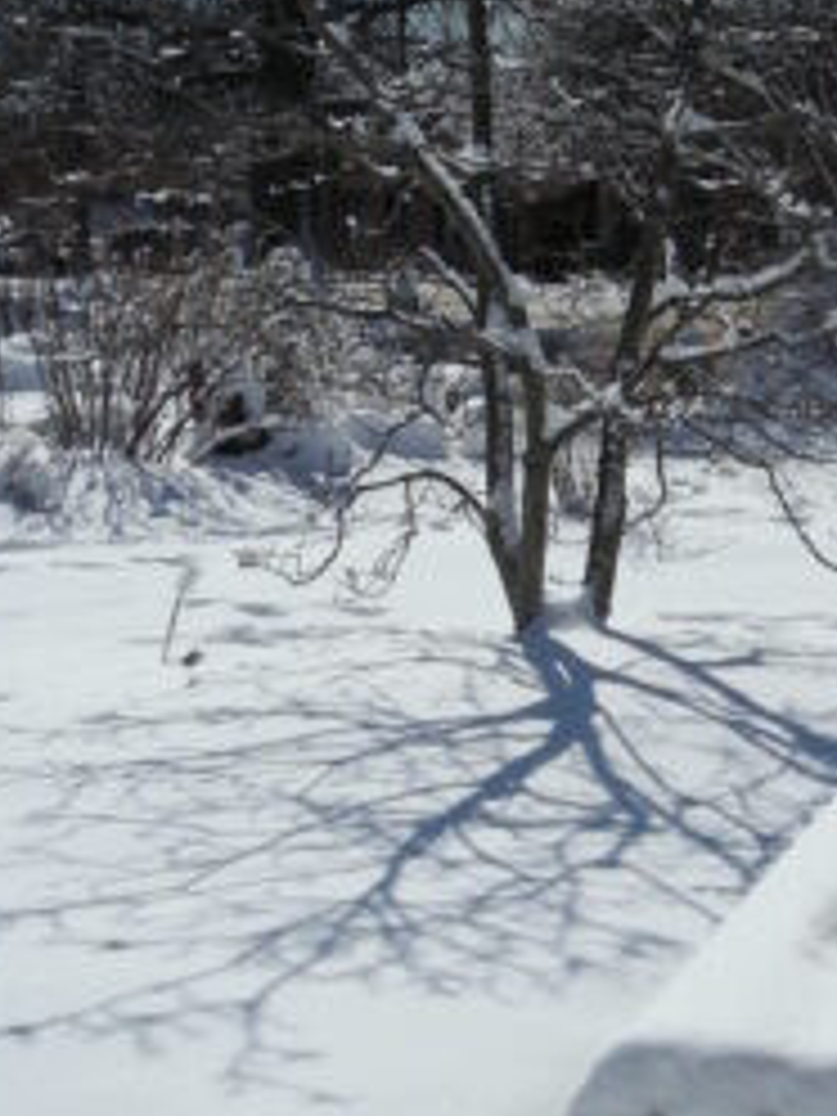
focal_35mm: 92
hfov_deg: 16.0
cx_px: 518
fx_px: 2966
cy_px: 526
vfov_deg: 21.3
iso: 50
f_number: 6.4
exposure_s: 1/694
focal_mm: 6.3
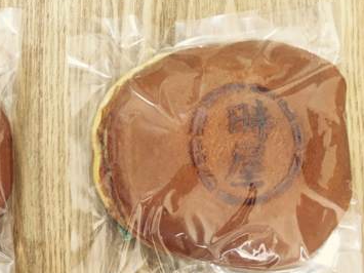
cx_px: 67
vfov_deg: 29.6
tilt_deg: -84.7
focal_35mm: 49
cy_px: 167
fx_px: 515
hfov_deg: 37.4
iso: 80
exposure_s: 1/30
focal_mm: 4.15
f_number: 2.2
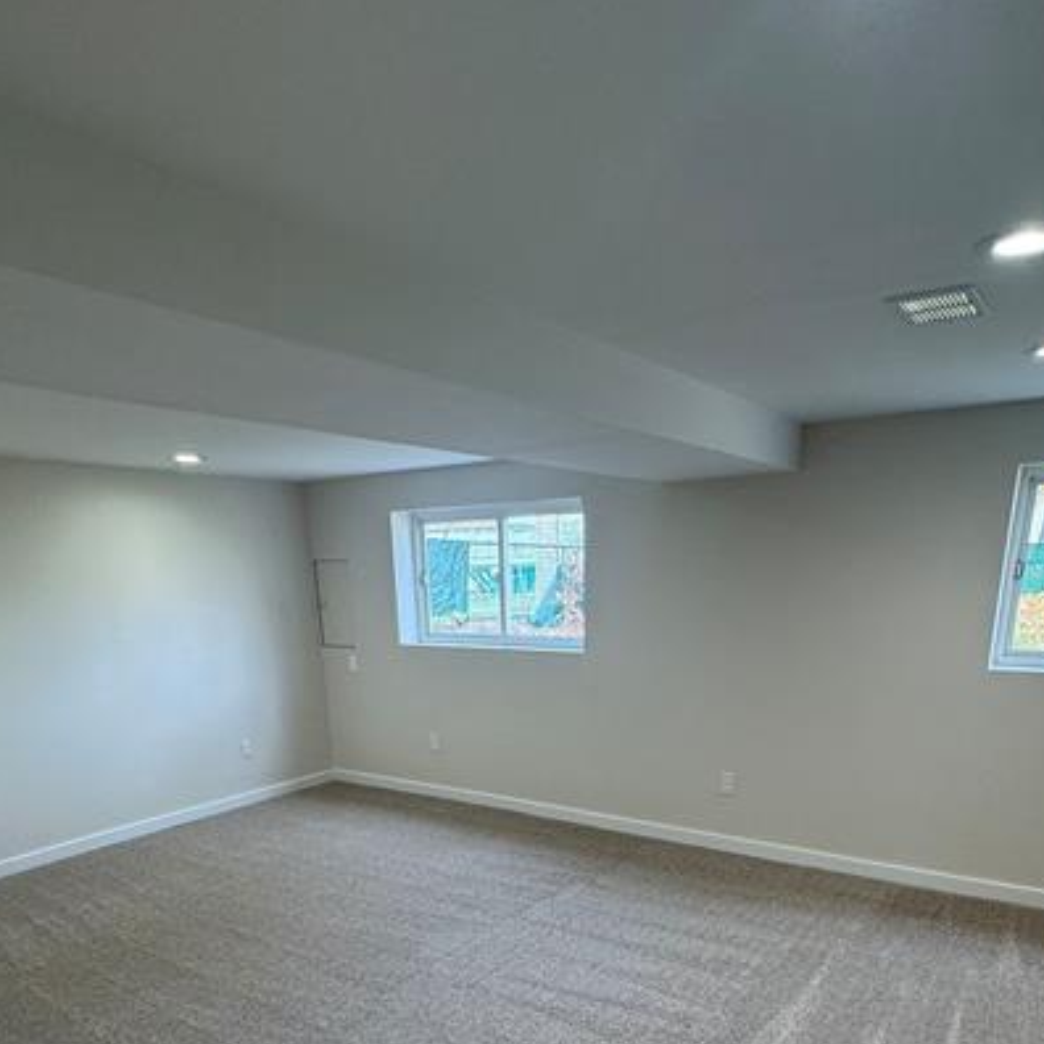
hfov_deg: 65.0
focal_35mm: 24
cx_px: 535
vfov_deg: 59.9
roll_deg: +1.1
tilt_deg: -18.5
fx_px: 819
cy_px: 833
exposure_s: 1/120
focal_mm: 2.22
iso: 125
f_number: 2.2
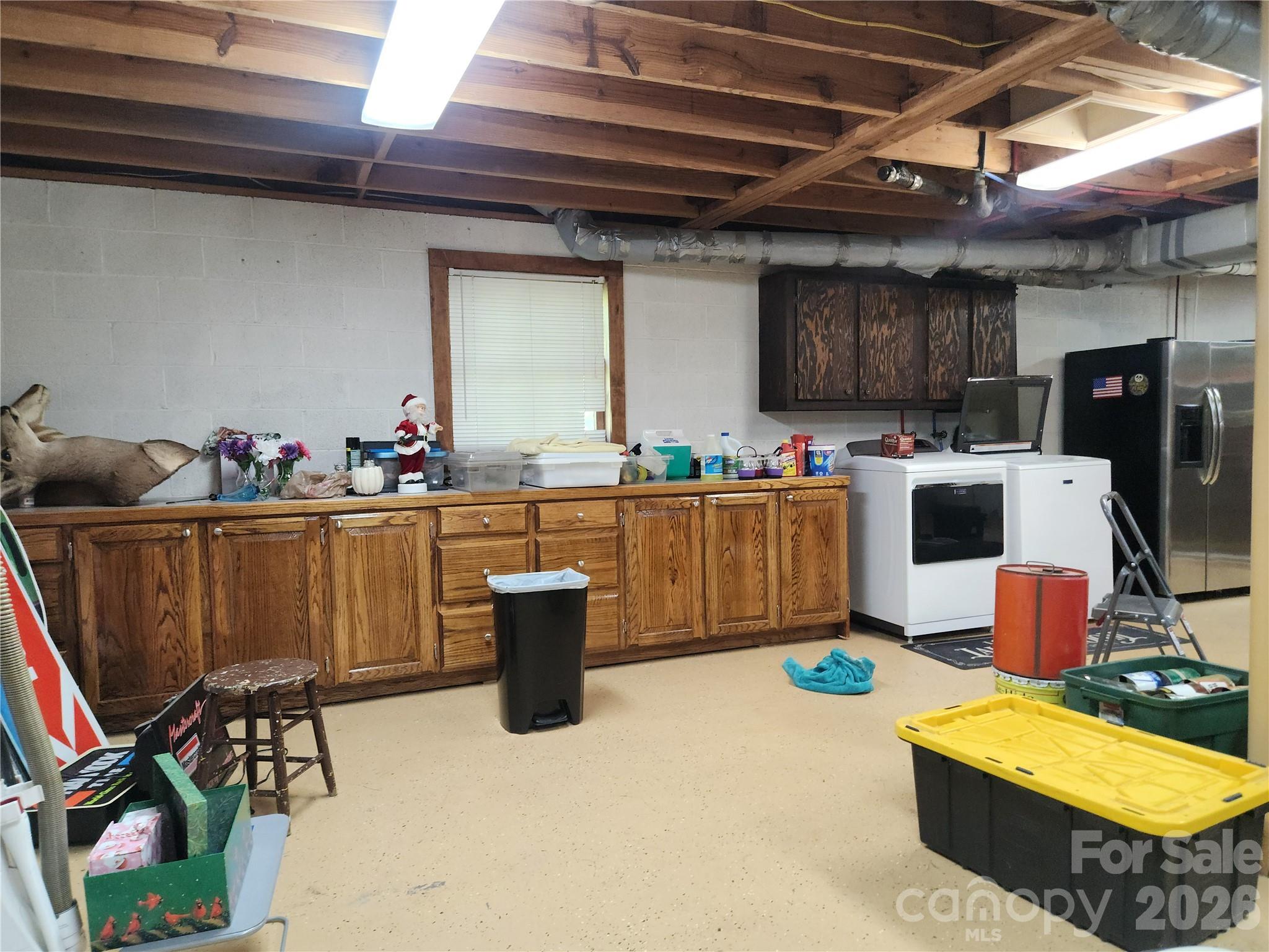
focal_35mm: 23
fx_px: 843
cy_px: 476
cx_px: 634
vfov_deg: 58.9
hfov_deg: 73.9
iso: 250
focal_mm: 5.4
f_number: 1.8
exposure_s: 1/60
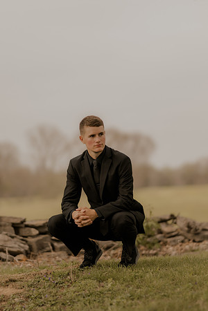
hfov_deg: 10.8
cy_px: 156
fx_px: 1101
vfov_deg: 16.1
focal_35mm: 127
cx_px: 104
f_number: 1.4
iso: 160
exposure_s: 1/2500
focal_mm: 85
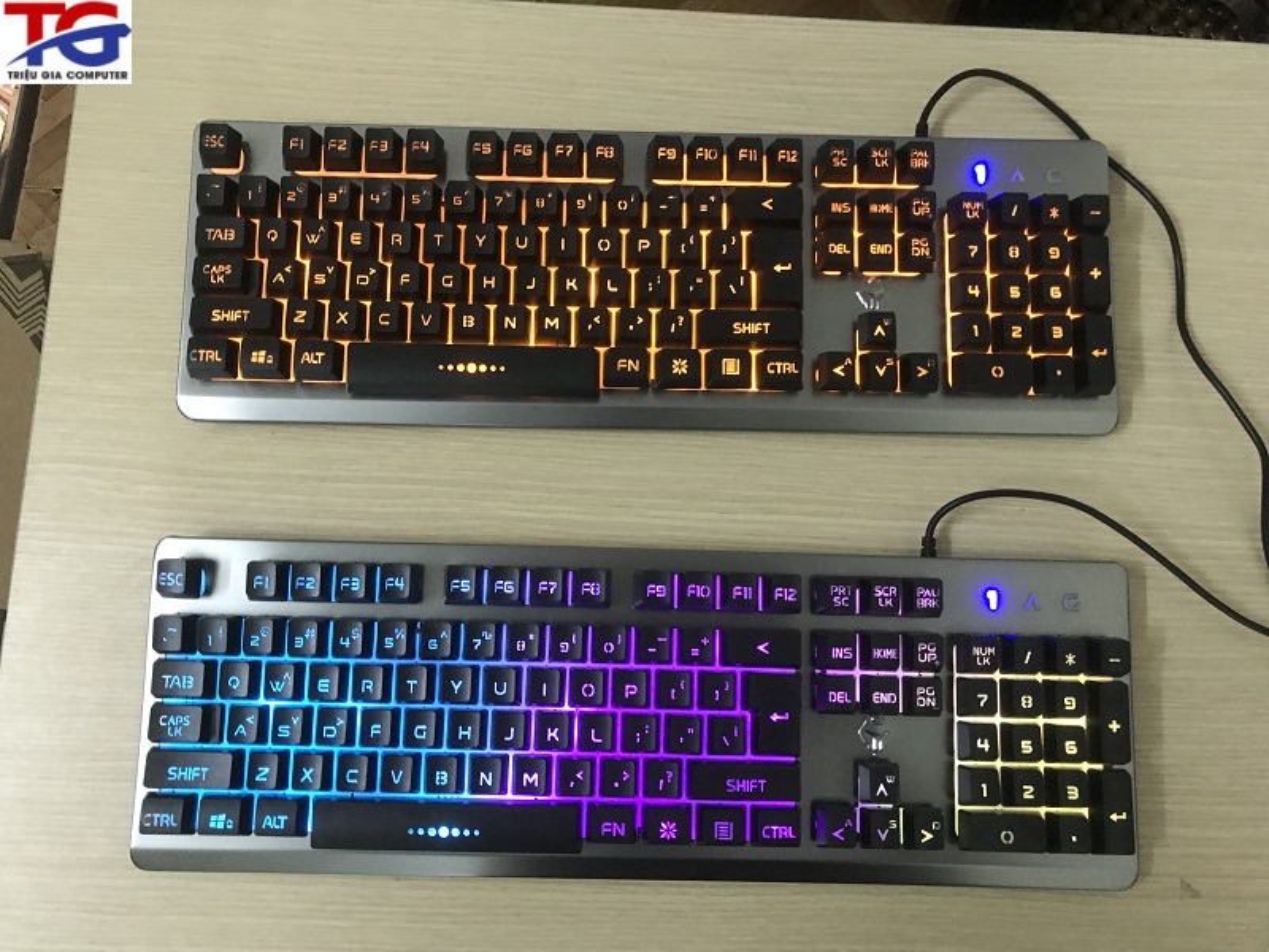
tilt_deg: -83.1
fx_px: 1026
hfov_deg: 63.4
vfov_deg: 49.7
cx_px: 634
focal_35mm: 28
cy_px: 476
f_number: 1.8
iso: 100
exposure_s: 1/13
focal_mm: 3.99
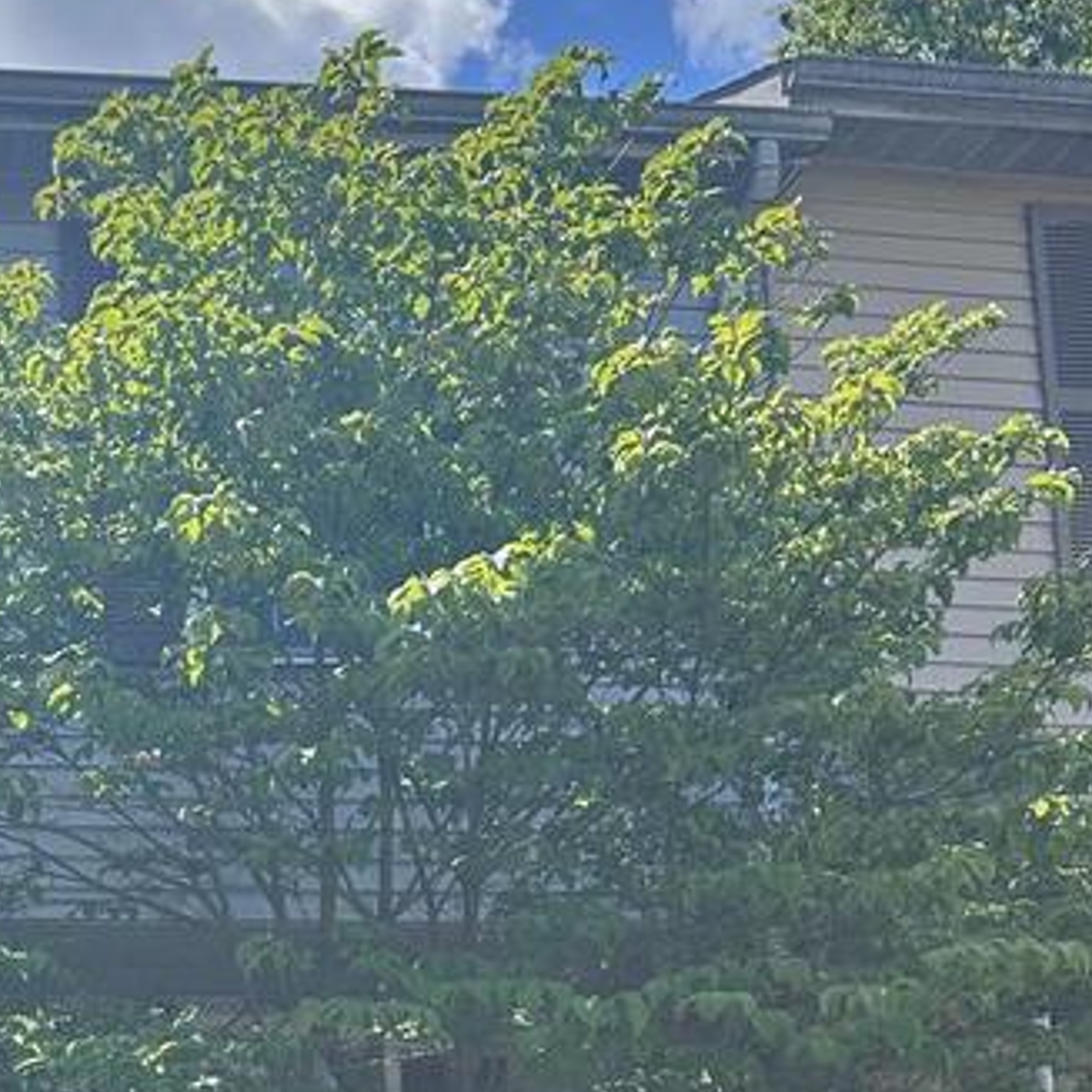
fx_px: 2498
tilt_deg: +10.2
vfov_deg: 23.3
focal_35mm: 70
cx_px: -90
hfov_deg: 23.3
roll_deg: +0.3
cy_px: 1169
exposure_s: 1/4184
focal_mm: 6.86
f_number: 1.78
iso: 80
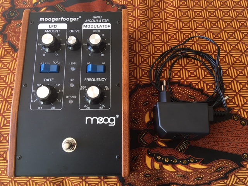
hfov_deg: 61.7
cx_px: 124
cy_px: 93
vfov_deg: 48.2
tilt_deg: -62.5
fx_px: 208
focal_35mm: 29
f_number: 2.2
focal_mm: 4.15
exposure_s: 1/33
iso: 25
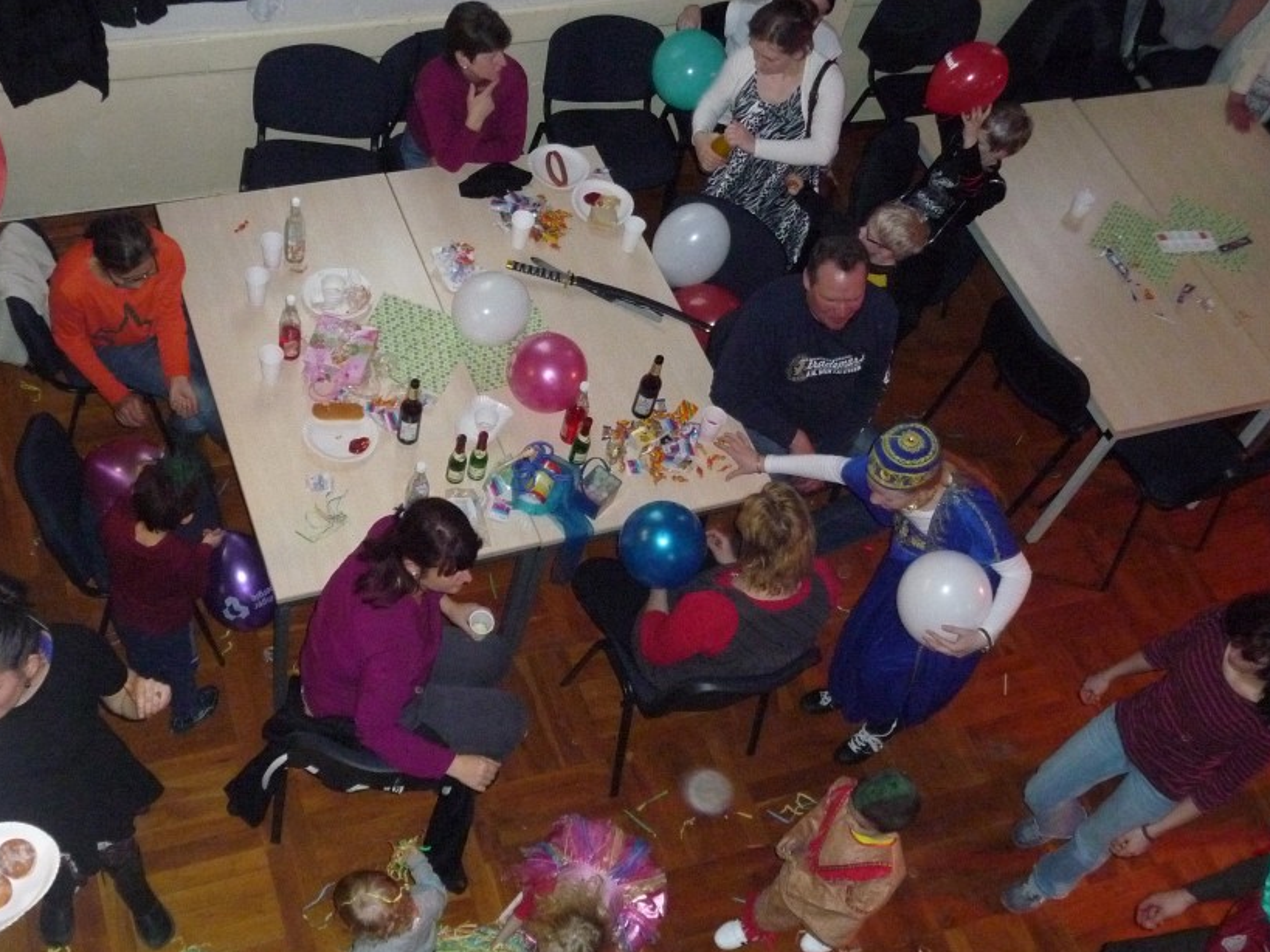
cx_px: 537
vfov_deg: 35.9
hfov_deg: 46.6
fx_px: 1467
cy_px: 495
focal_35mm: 40
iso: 640
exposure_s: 1/30
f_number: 3.5
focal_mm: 5.3
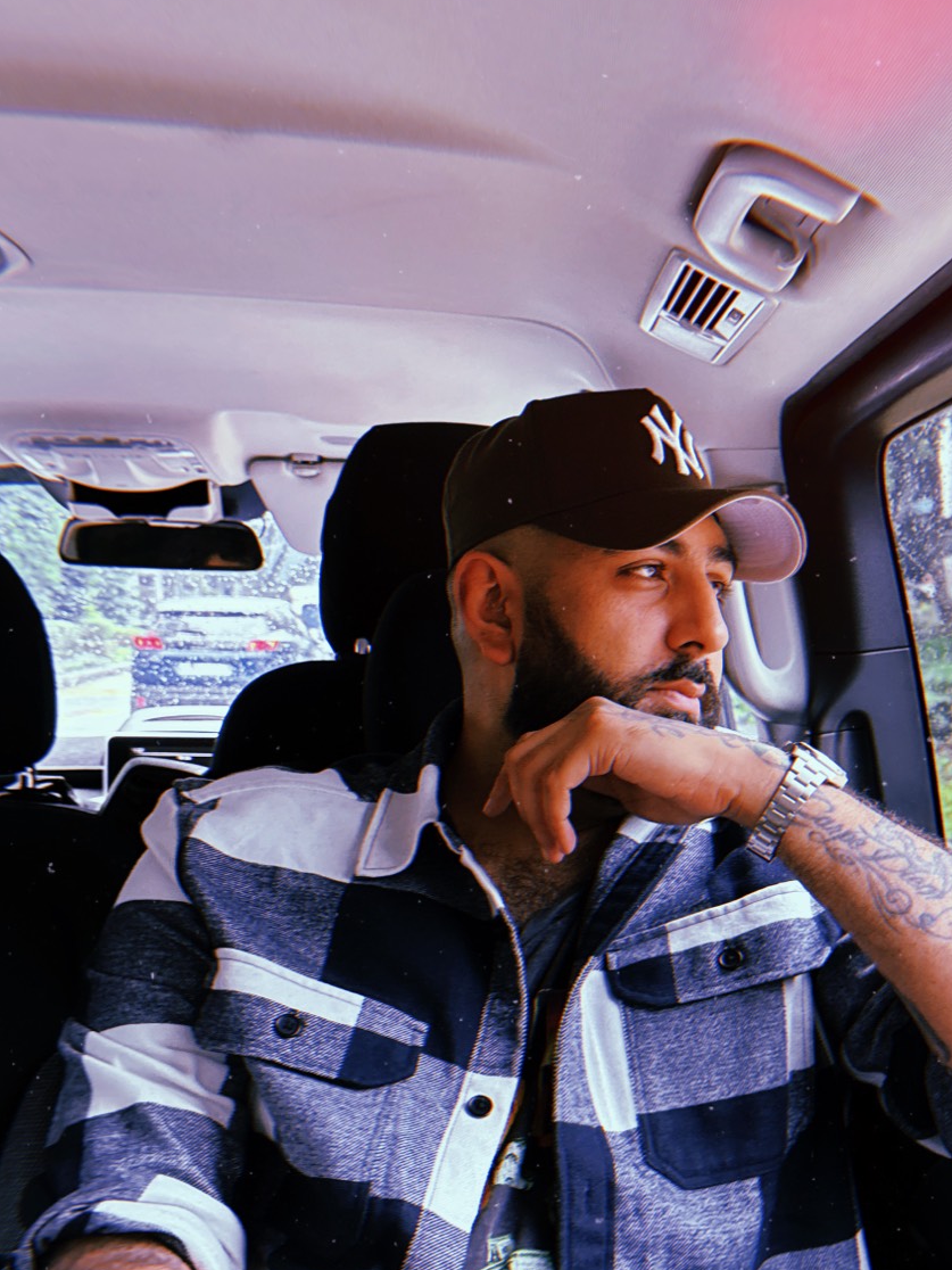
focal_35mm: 43
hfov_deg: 33.4
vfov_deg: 43.0
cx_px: 597
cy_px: 884
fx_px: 1577
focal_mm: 6.76
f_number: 1.78
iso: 200
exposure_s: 1/93
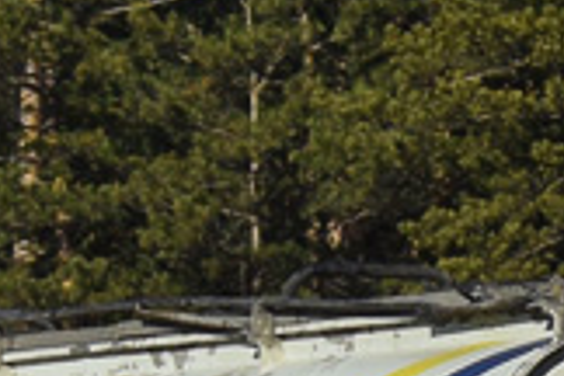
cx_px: 870
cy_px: 313
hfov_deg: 3.4
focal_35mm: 613
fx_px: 9598
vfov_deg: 2.2
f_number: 7.1
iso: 200
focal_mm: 55
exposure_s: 1/1600
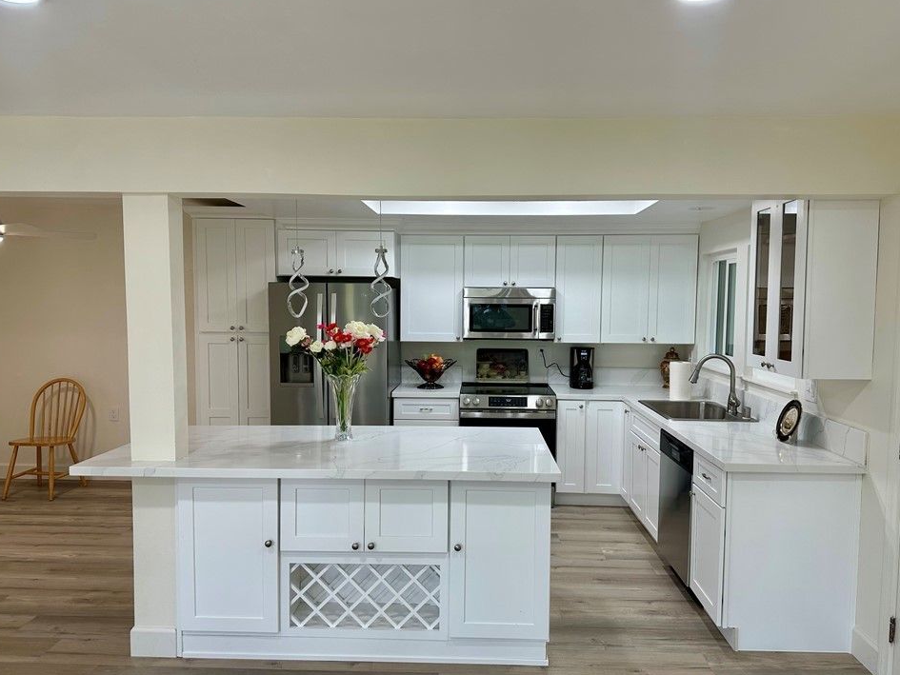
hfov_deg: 67.3
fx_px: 676
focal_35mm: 26
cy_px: 342
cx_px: 459
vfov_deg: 53.1
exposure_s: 1/120
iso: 100
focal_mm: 6.86
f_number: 1.78
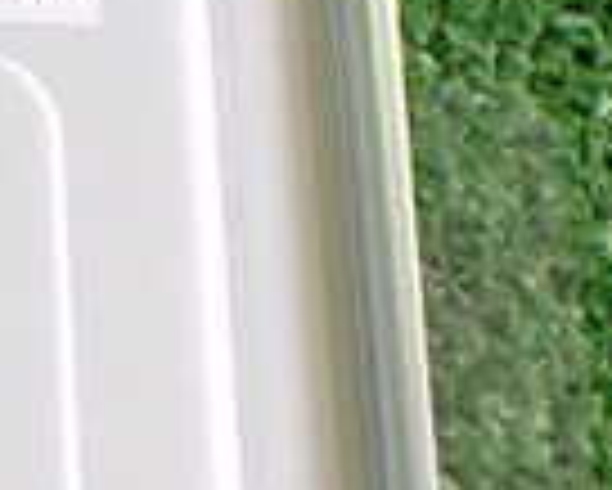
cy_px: 369
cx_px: -202
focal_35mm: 129
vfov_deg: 11.9
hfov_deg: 14.3
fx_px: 2338
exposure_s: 1/125
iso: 500
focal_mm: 5.4
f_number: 2.3
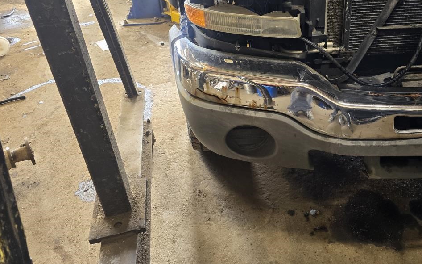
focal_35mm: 33
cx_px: 275
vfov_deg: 37.8
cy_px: 82
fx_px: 379
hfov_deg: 57.1
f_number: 1.7
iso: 250
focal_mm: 6.3
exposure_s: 1/120
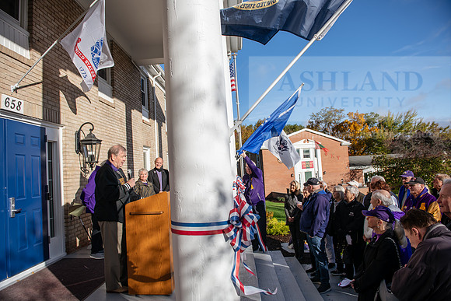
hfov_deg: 73.7
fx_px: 301
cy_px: 150
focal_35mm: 24
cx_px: 226
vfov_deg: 53.2
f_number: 3.5
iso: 80
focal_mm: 24
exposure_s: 1/800
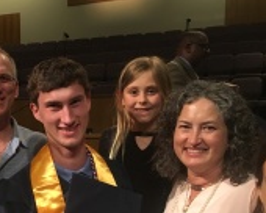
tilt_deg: -7.0
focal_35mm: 61
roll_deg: +0.5
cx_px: 45
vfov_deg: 24.5
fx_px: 480
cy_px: 177
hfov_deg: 30.1
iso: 160
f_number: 2.2
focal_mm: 4.15
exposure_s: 1/30
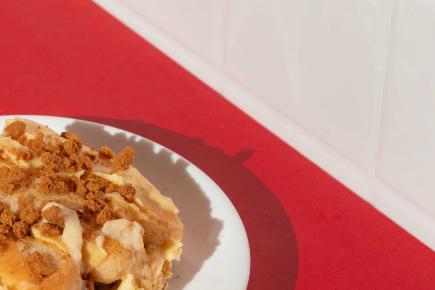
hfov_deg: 11.2
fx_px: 2200
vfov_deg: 7.5
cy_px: 222
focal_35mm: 182
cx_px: 40
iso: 100
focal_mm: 68
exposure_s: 1/160
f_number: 10
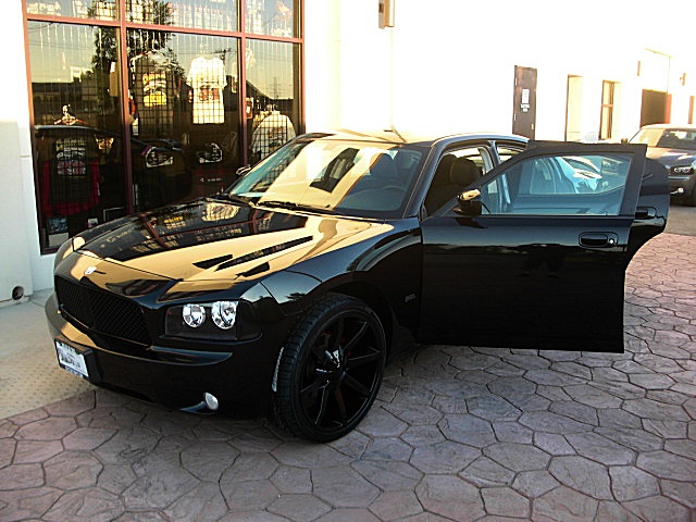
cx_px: 348
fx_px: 724
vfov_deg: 39.7
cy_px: 261
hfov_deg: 51.4
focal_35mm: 36
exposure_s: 1/80
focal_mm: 6.3
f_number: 2.8
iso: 50
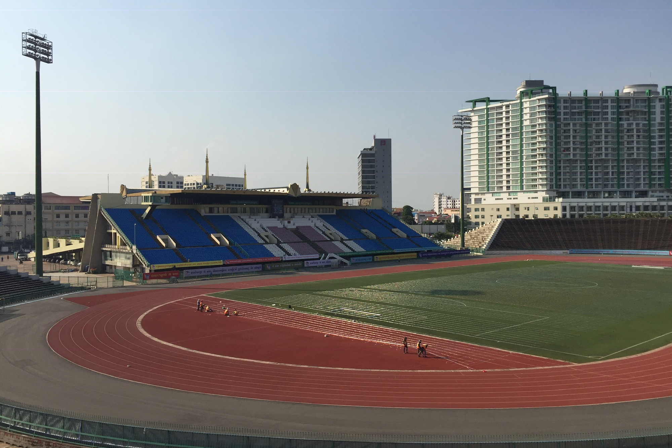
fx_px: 579
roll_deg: -1.3
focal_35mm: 31
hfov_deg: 60.3
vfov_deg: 42.3
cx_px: 339
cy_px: 216
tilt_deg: +0.8
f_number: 2.2
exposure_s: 1/2475
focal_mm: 4.15
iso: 32
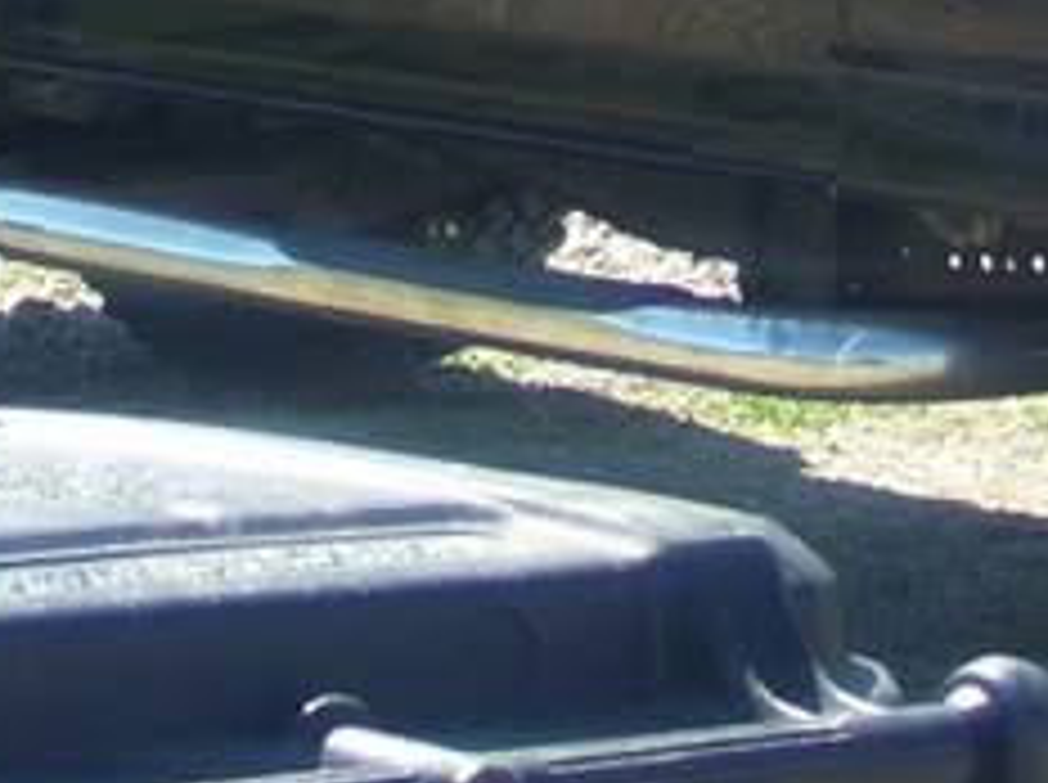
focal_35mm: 251
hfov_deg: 7.9
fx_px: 7587
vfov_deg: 5.7
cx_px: 657
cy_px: -904
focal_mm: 9.4
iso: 80
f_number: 3.4
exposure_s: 1/350
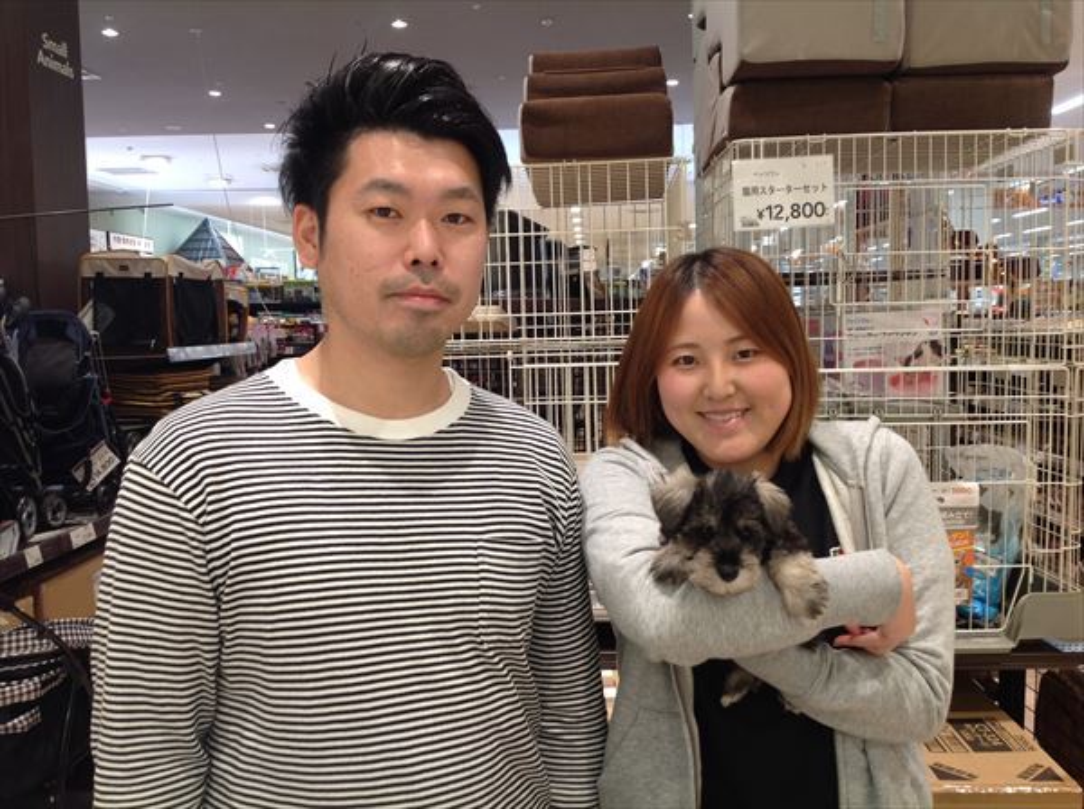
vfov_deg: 40.6
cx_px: 542
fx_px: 1094
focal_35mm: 35
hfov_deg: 52.7
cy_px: 404
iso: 50
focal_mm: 4.28
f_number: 2.4
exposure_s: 1/20
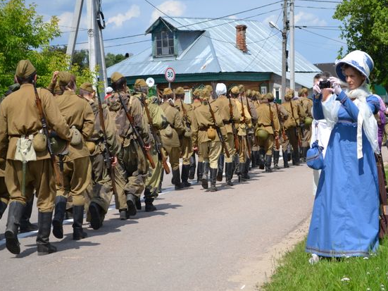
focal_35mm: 101
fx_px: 1127
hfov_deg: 19.5
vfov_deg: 14.7
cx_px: 238
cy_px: 135
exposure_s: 1/1600
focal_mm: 55
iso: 400
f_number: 6.3
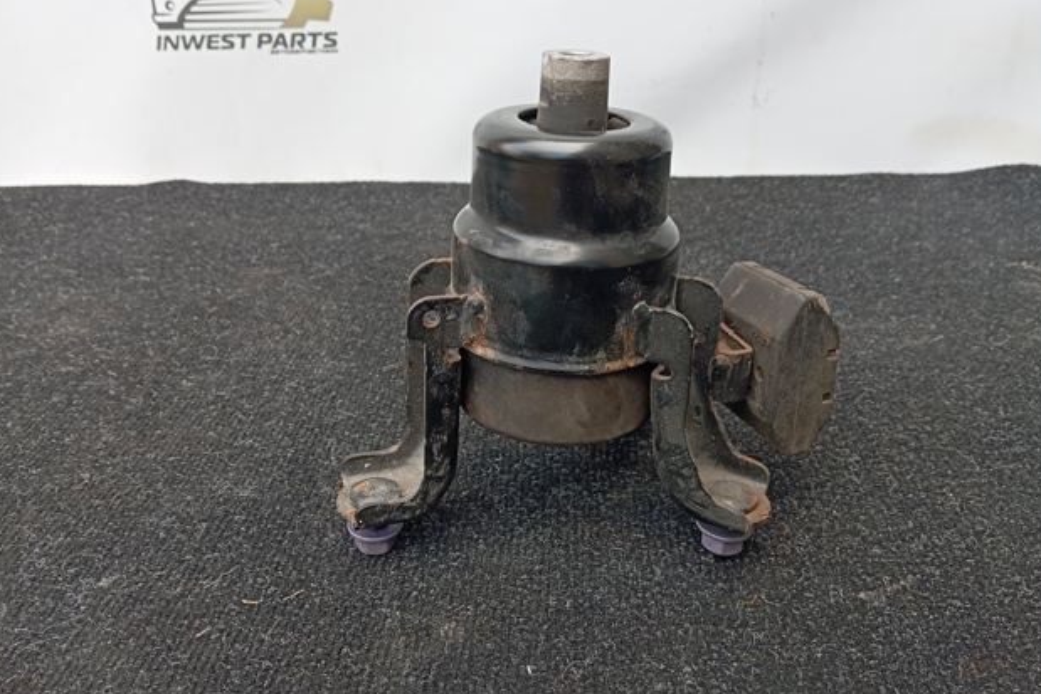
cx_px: 524
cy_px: 294
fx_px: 868
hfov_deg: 61.9
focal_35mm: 30
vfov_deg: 43.5
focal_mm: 4.22
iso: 55
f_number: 1.8
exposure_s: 1/136
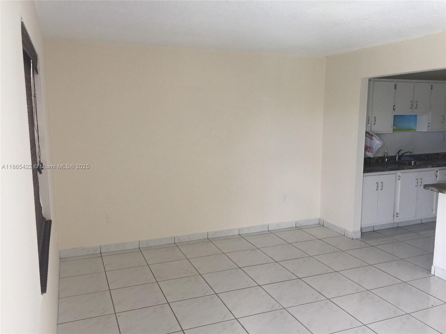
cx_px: 223
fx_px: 374
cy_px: 167
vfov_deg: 48.2
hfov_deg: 61.7
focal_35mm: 29
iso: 40
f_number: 2.2
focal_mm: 4.15
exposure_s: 1/30
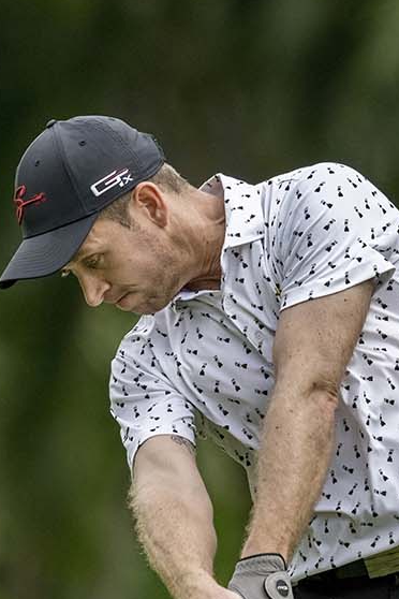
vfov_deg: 2.0
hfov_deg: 1.3
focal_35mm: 1033
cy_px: 639
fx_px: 17172
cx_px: 293
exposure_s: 1/5000
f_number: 3.2
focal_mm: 400
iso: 1600
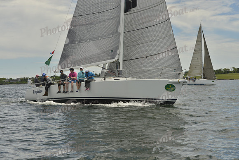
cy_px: 80
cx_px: 120
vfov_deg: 19.5
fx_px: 465
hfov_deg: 28.8
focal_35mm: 70
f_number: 9
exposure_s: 1/1600
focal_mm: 70
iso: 280
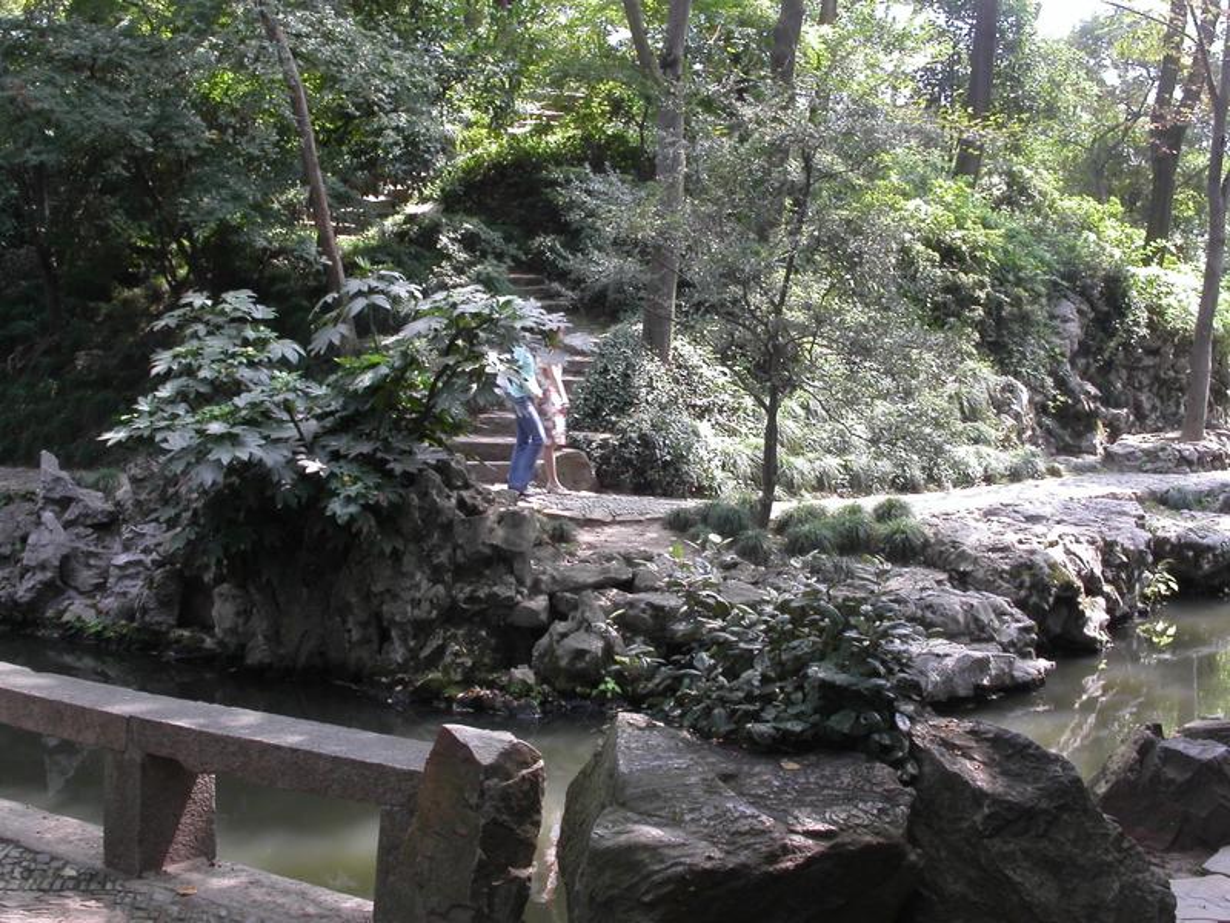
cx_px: 615
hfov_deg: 38.2
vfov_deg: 29.1
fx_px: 1777
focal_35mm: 50
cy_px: 462
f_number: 8
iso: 100
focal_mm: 10.3
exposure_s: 1/30
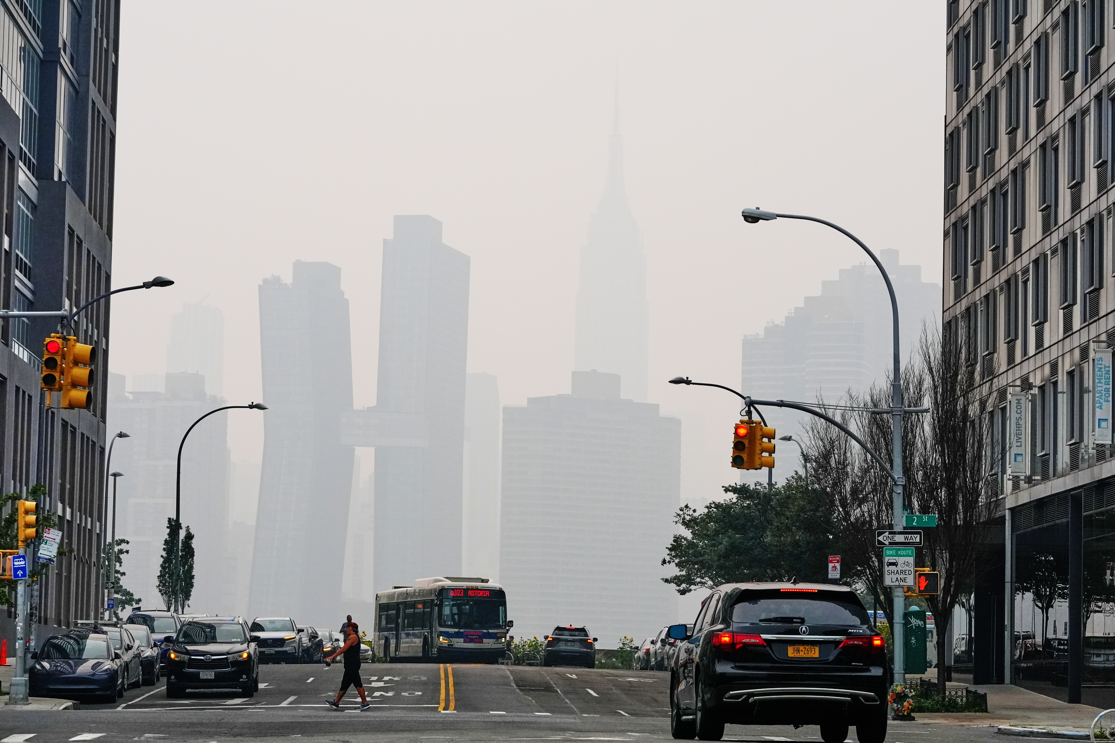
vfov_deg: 12.8
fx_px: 3314
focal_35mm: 107
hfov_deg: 19.1
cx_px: 558
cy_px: 372
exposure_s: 1/6400
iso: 1600
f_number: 7.1
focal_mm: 107
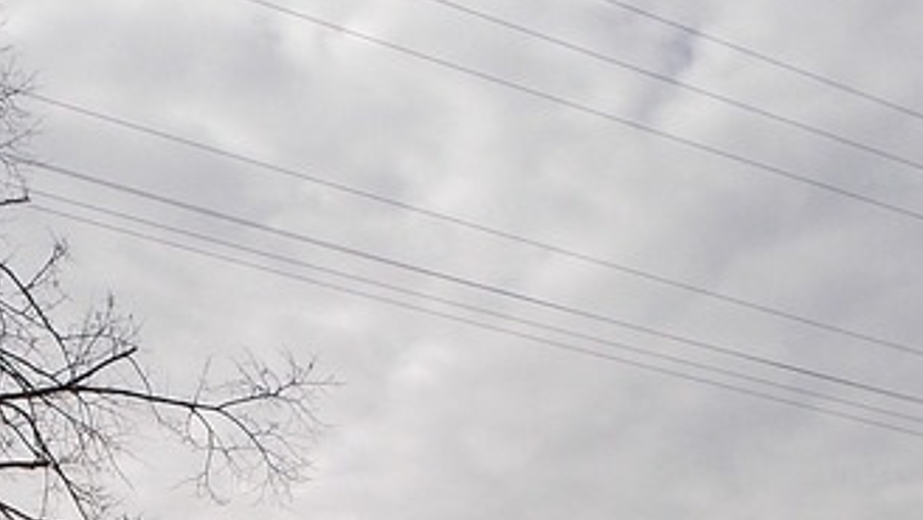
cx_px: 31
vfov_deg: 14.6
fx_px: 1886
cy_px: 779
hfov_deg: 26.3
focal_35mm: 77
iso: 80
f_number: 9.3
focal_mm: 4.1
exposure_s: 1/320
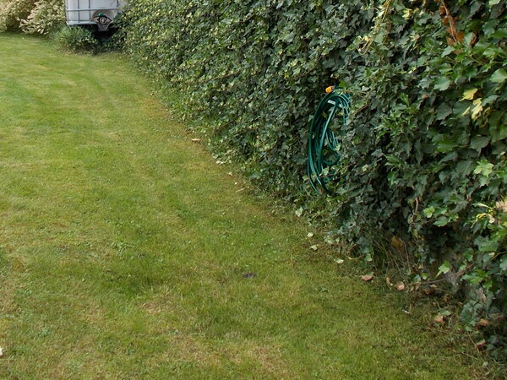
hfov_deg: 36.6
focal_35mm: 52
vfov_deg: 26.6
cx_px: 183
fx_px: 762
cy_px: 3
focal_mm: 4.6
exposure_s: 1/160
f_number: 3.2
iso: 80
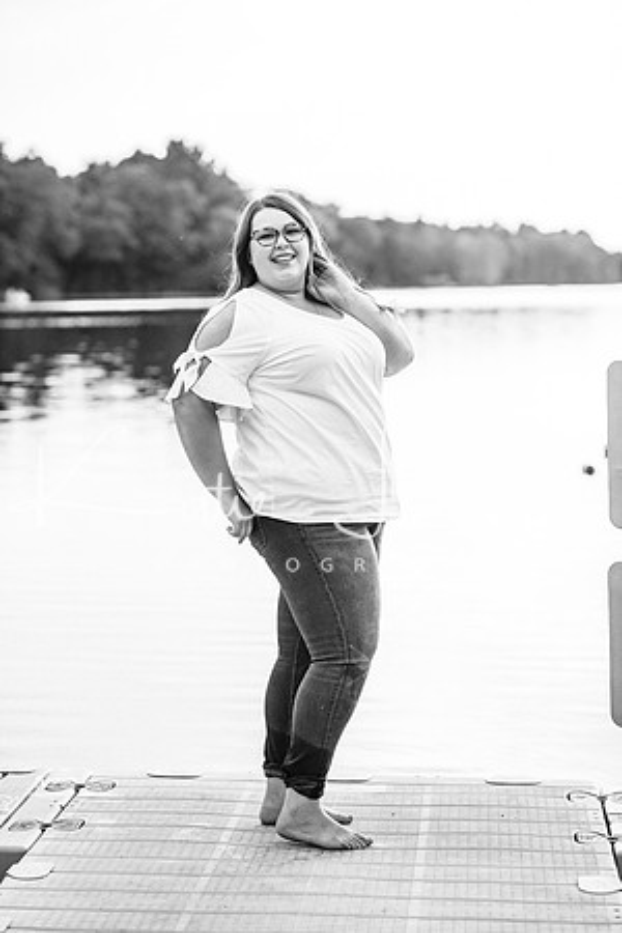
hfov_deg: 16.1
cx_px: 311
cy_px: 466
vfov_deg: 23.9
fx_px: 2203
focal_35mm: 85
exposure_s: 1/320
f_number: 2.8
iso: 800
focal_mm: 85
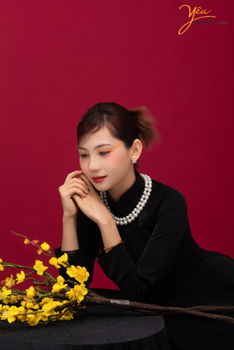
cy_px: 175
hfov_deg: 26.0
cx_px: 117
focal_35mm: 52
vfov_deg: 38.2
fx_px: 507
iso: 200
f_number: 8
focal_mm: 52
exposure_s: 1/160
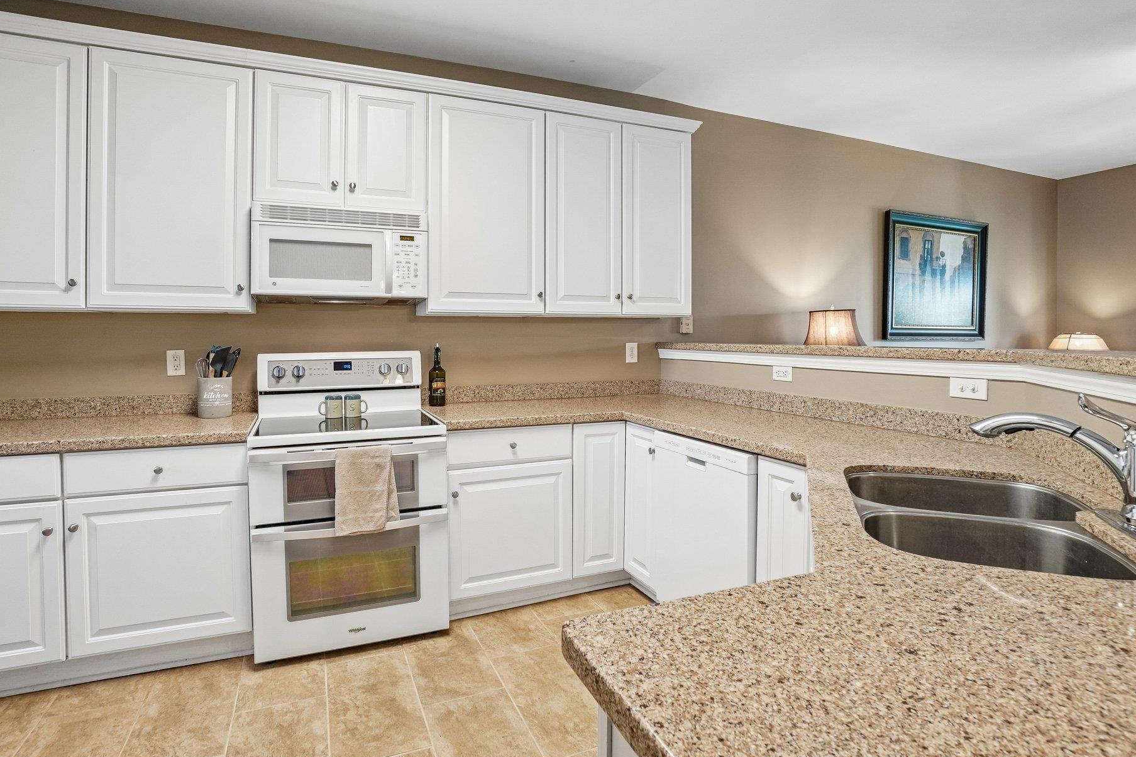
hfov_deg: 93.2
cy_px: 349
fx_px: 536
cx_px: 543
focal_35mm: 17
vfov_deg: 70.3
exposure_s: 1/10
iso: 400
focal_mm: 10
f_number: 8
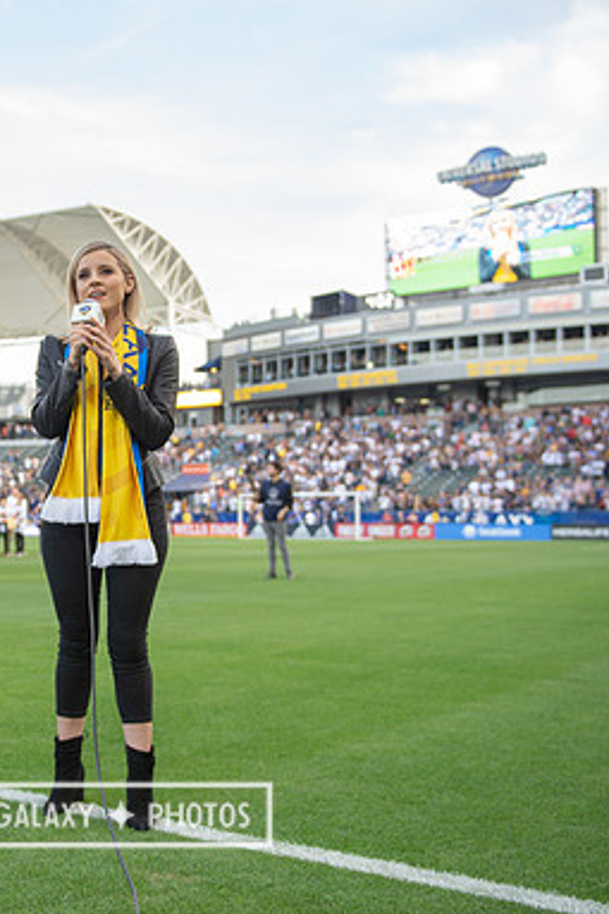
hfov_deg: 27.9
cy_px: 457
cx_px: 103
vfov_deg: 41.9
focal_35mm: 47
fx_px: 1194
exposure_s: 1/500
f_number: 2.8
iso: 400
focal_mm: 31
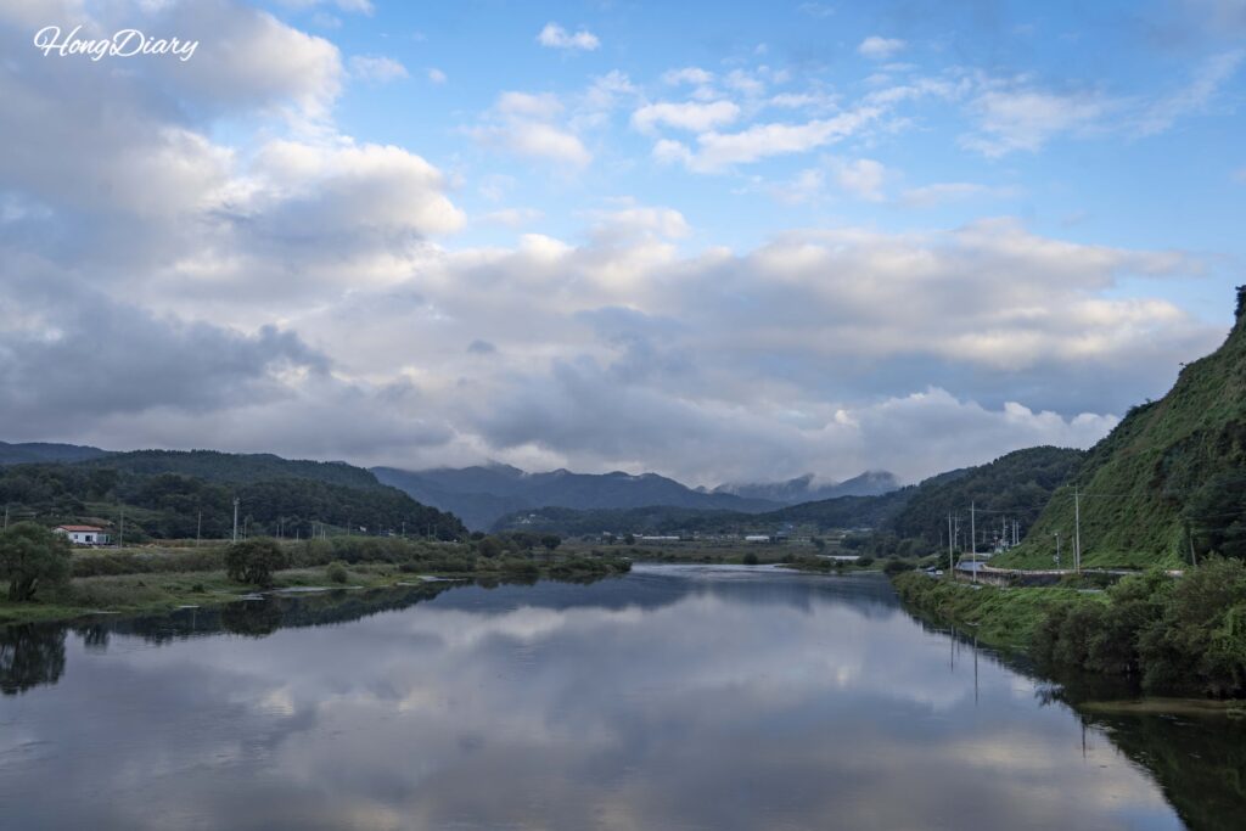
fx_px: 1177
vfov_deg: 38.9
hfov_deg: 55.8
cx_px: 623
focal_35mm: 34
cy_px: 416
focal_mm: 34
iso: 100
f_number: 7.1
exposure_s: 1/100
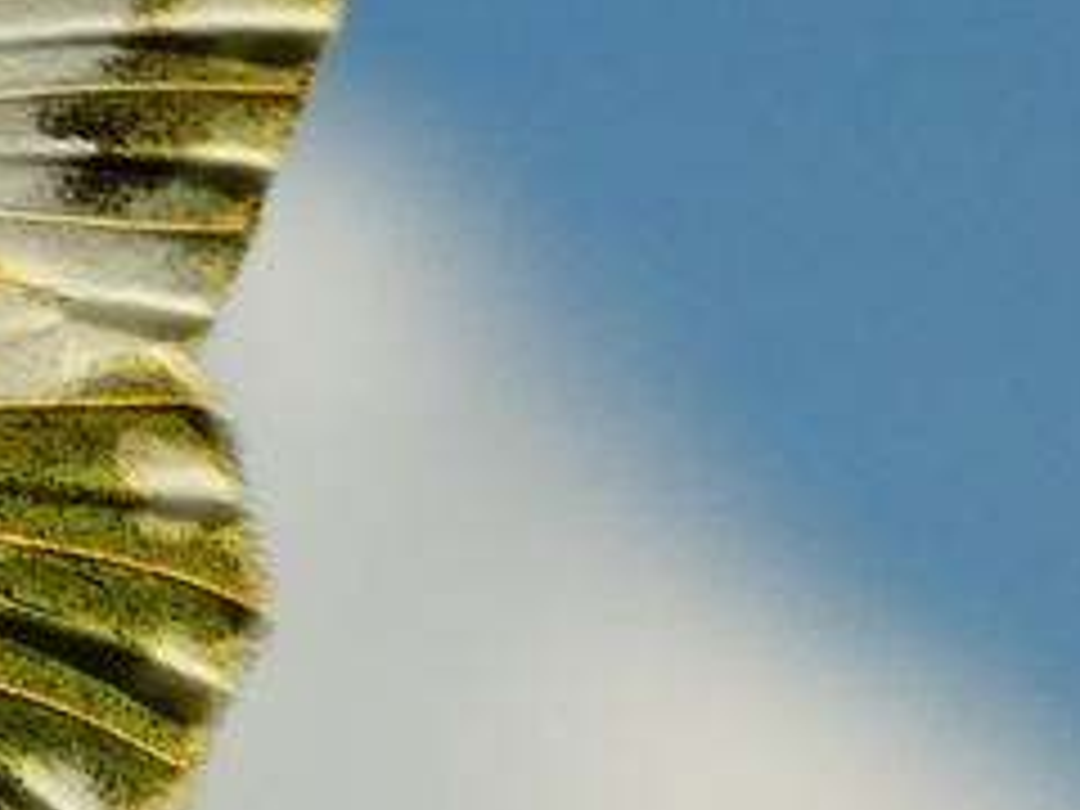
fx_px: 15943
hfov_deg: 3.9
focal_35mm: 511
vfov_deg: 2.9
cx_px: -790
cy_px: 630
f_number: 5.3
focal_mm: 25.8
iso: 80
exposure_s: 1/320
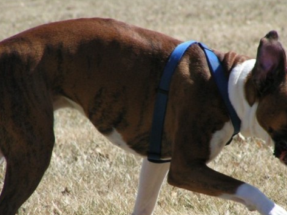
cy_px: 135
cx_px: 159
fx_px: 3997
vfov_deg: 3.1
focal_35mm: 482
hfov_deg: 4.1
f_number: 5
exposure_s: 1/800
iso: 50
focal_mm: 58
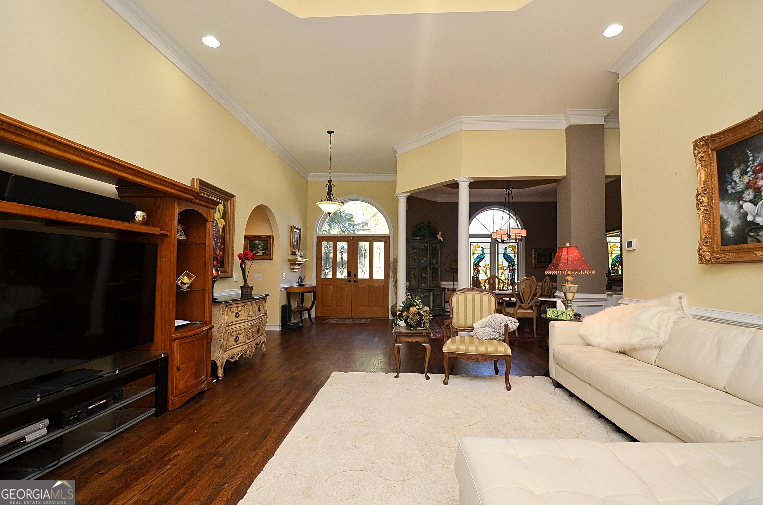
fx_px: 317
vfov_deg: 77.1
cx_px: 382
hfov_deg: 100.5
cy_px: 252
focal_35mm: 15
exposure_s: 1/60
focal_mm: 10
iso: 400
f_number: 5.6
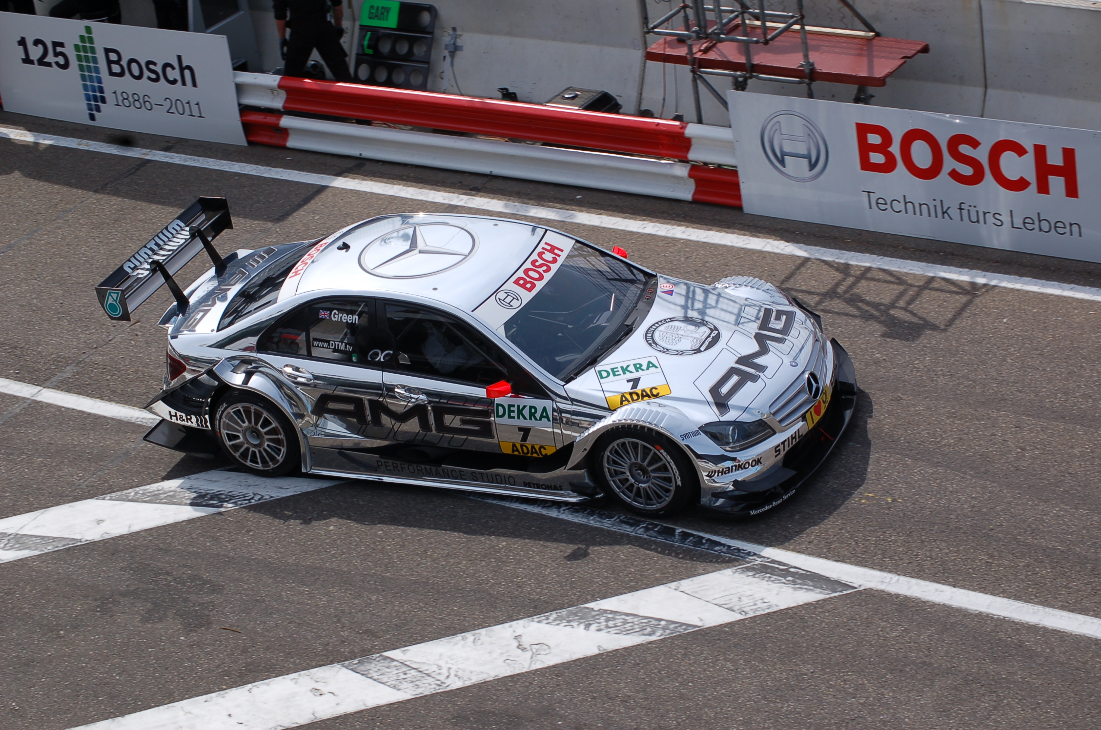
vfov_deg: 16.5
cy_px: 365
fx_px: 2519
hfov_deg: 24.7
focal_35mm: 82
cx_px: 550
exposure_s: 1/500
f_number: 11
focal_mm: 55
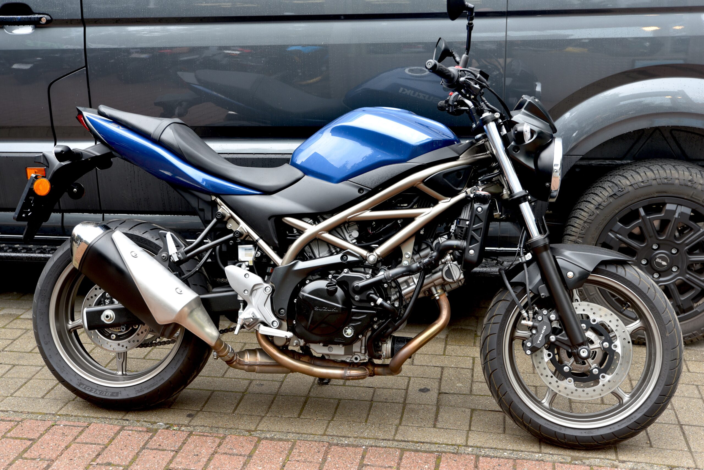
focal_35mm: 50
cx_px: 352
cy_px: 235
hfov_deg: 39.6
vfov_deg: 27.0
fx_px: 978
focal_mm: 50
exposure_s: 1/60
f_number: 3.5
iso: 100
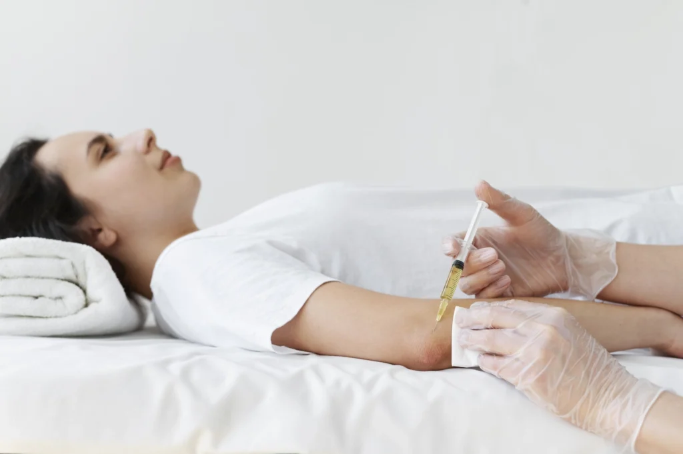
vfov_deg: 26.9
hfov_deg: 39.6
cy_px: 227
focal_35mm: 50
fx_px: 948
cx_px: 342
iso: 640
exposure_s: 1/640
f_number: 4.5
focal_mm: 50
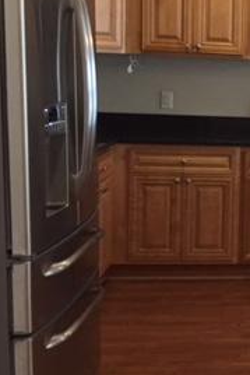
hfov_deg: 16.5
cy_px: 143
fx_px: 749
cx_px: 419
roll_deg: -2.2
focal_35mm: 72
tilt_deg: -5.5
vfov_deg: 28.0
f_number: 2.2
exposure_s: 1/30
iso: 200
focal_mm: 4.15
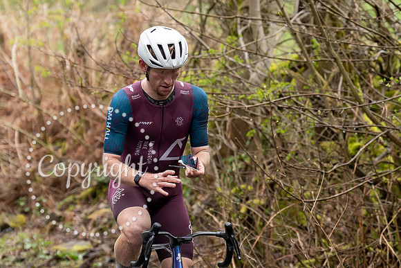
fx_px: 3231
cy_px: 134
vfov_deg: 4.7
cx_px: 191
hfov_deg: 7.1
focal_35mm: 290
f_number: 3.5
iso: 1250
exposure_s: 1/1000
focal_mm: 118
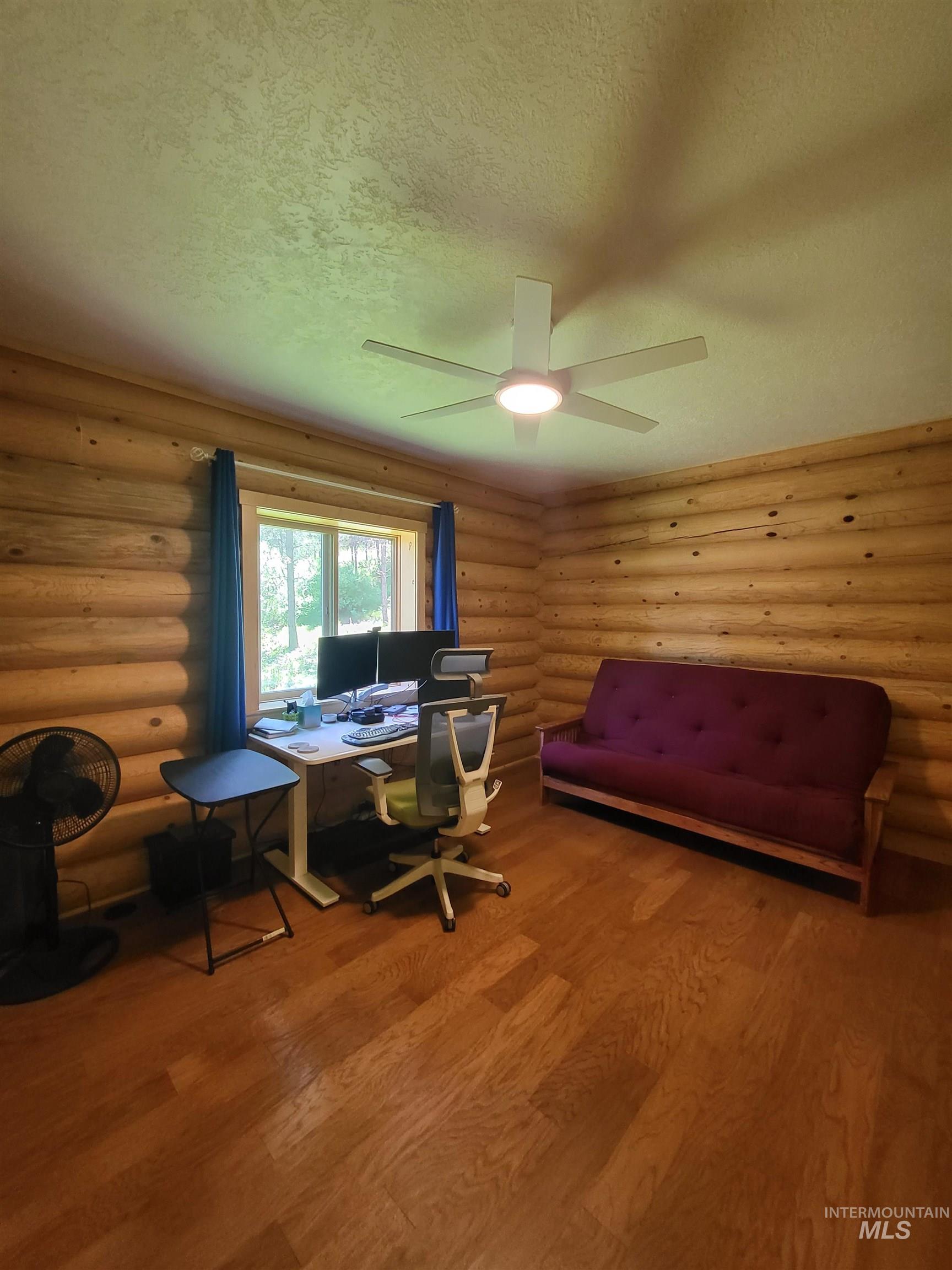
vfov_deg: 106.2
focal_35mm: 13
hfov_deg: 89.9
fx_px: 477
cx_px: 476
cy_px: 635
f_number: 2.2
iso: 320
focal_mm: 1.74
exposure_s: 1/30
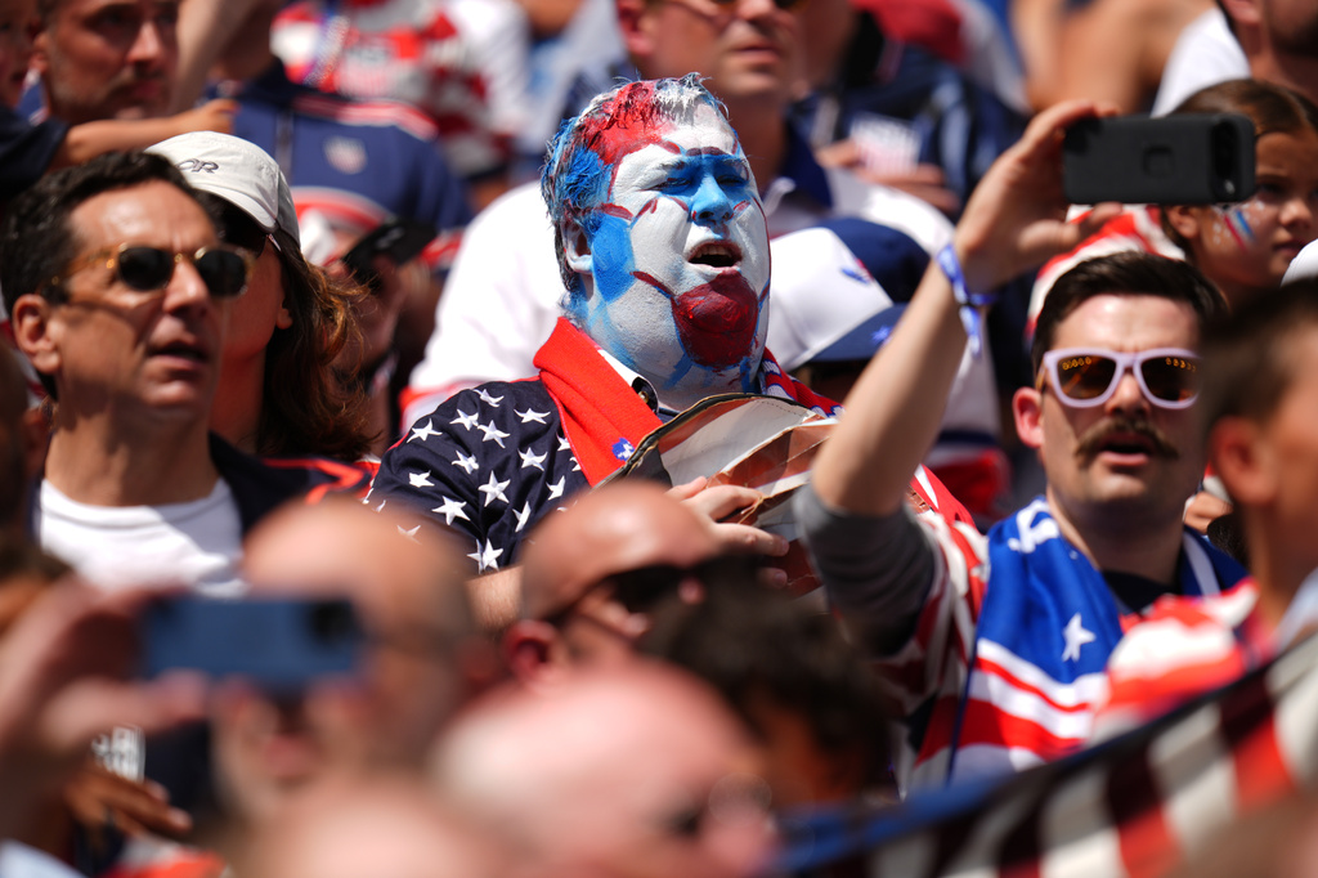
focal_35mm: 400
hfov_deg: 5.2
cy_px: 439
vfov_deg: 3.4
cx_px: 659
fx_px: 14639
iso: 125
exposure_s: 1/3200
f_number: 2.8
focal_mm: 400
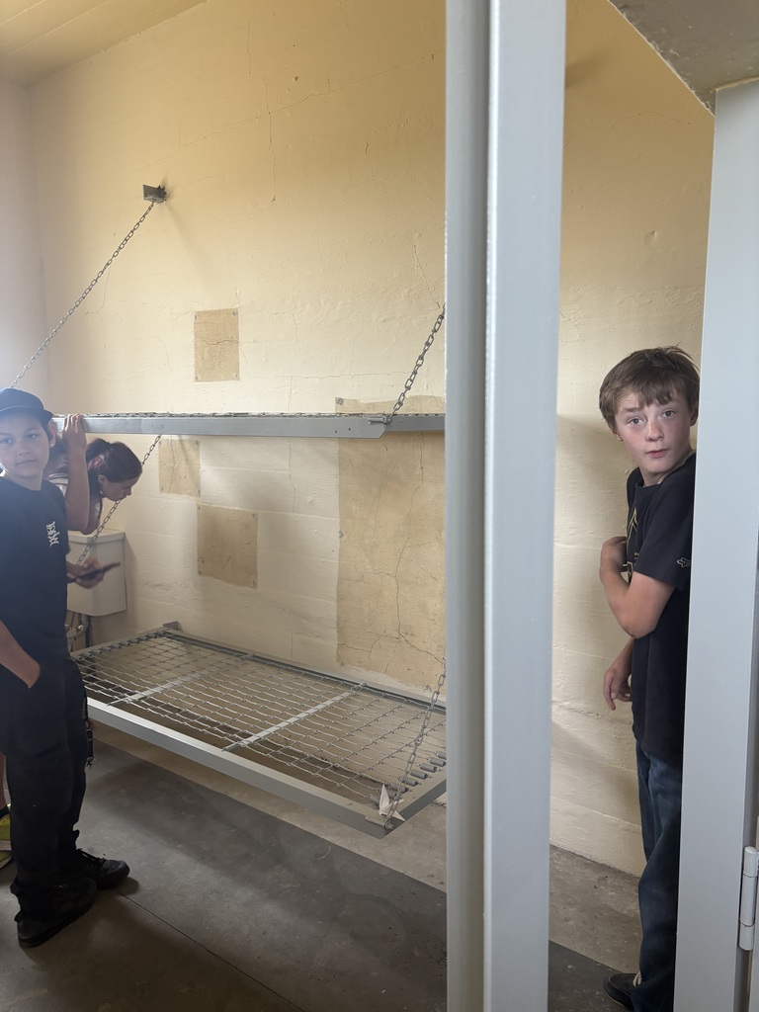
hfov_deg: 53.1
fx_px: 760
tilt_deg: -7.2
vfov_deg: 67.3
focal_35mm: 26
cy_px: 506
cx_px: 380
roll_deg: +1.5
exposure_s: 1/84
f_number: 1.6
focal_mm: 5.96
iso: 125
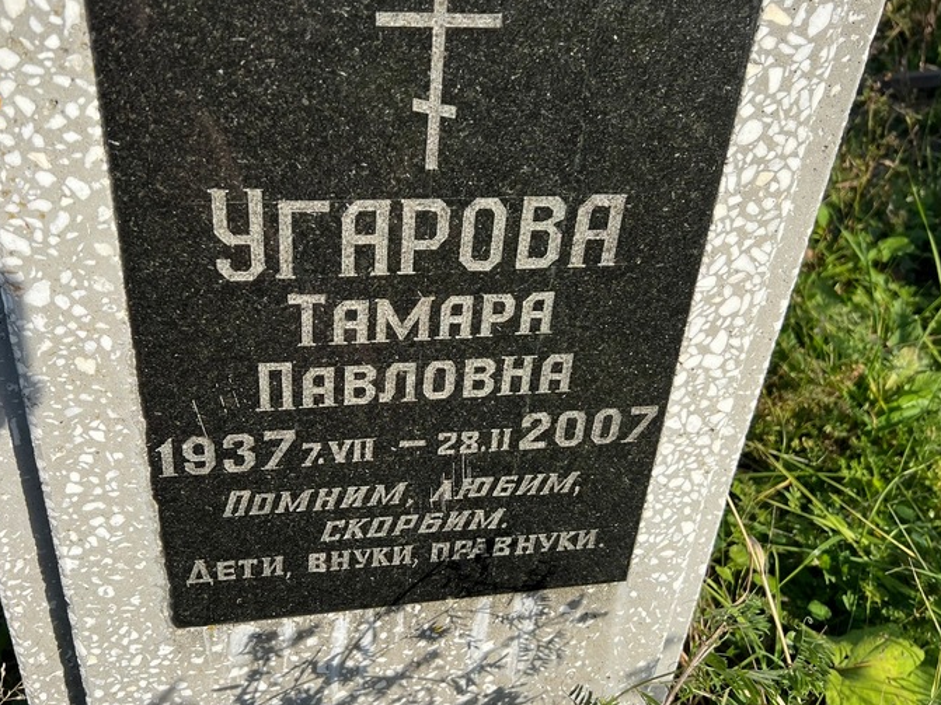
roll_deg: +1.8
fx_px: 843
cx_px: 432
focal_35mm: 31
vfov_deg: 45.3
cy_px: 303
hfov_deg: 58.3
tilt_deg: -31.2
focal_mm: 5.7
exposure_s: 1/2571
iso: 50
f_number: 1.5
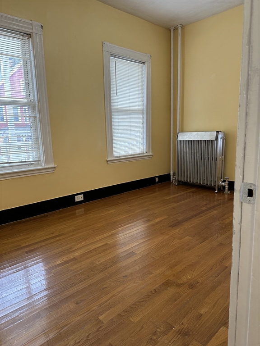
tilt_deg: -9.4
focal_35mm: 24
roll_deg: +0.7
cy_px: 173
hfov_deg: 56.8
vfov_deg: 71.6
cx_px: 130
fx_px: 240
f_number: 1.78
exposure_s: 1/120
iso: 125
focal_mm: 6.86
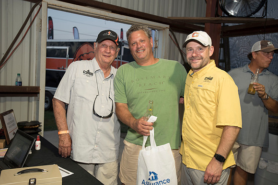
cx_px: 139
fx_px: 247
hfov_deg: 58.7
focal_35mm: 32
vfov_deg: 41.1
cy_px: 92
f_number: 4
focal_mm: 32
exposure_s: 1/60
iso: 250
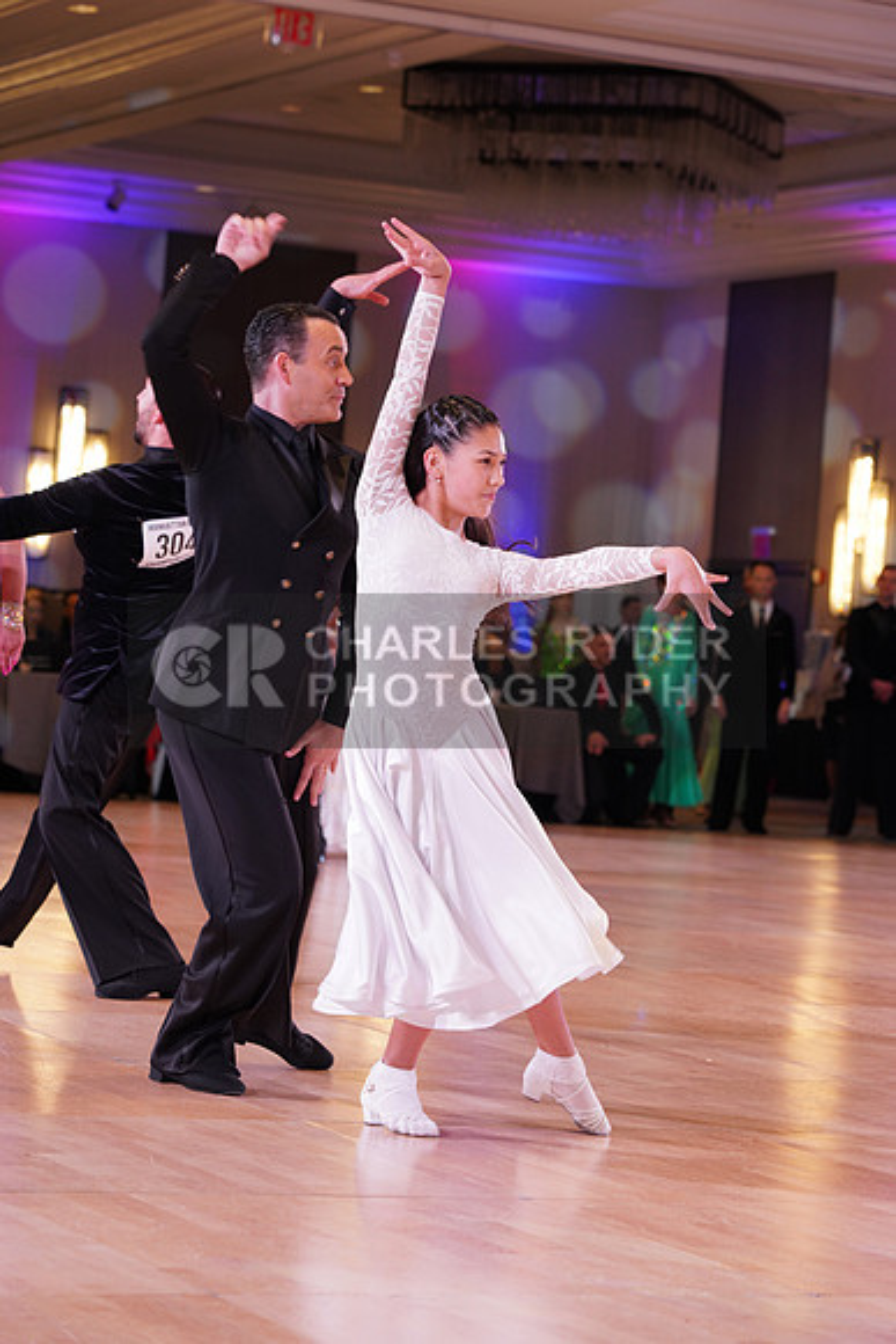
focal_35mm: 105
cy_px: 672
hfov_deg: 13.0
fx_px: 3917
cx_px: 448
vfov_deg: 19.5
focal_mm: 105
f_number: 5
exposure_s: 1/125
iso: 1250
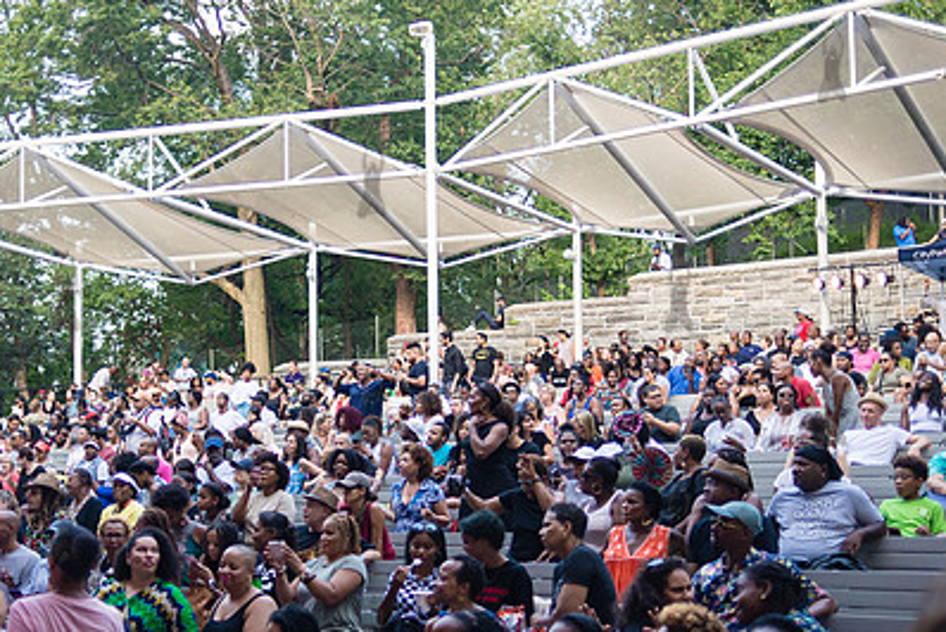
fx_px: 1341
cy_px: 405
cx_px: 371
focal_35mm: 51
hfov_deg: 38.7
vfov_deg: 26.4
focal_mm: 35
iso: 1250
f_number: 2
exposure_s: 1/1600
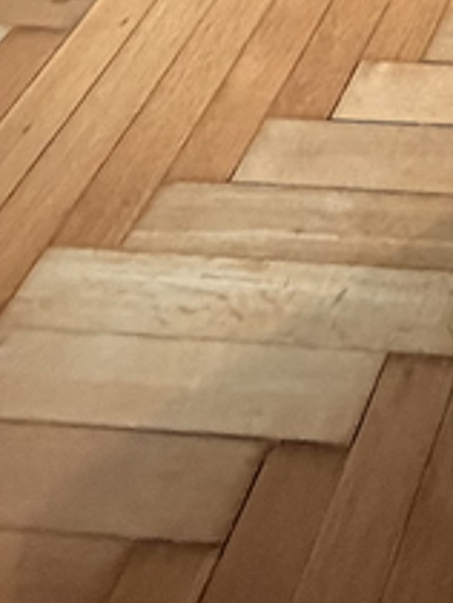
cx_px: 909
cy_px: -827
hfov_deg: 16.0
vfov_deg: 15.3
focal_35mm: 72
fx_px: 1254
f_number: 2.2
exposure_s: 1/50
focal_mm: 2.22
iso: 500
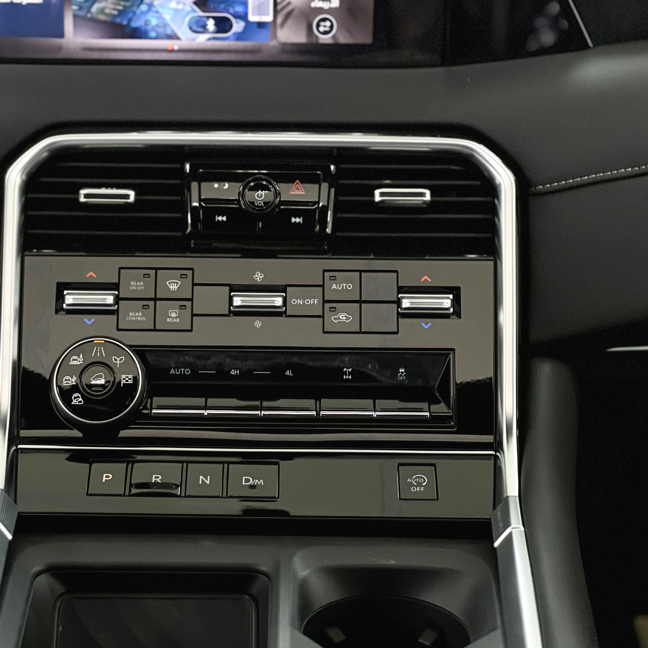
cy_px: 324
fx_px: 1927
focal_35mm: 91
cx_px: 244
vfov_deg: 19.1
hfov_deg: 19.1
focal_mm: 9
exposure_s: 1/120
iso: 250
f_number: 2.8
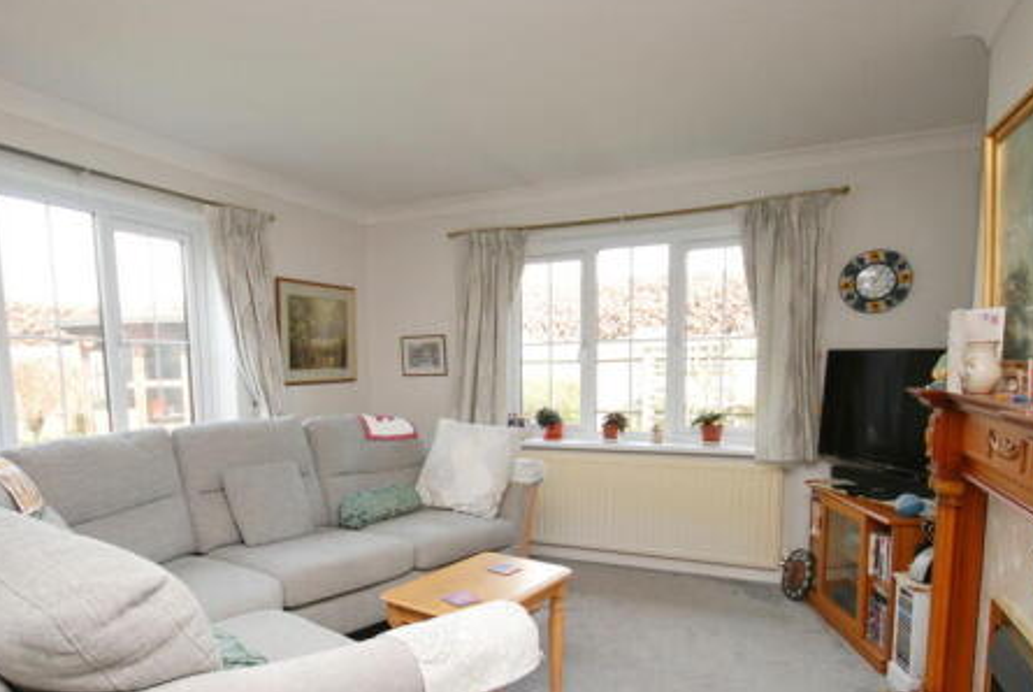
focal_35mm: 22
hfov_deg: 78.1
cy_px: 438
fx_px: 632
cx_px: 447
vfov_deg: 56.6
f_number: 4
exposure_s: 1/60
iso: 250
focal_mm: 10
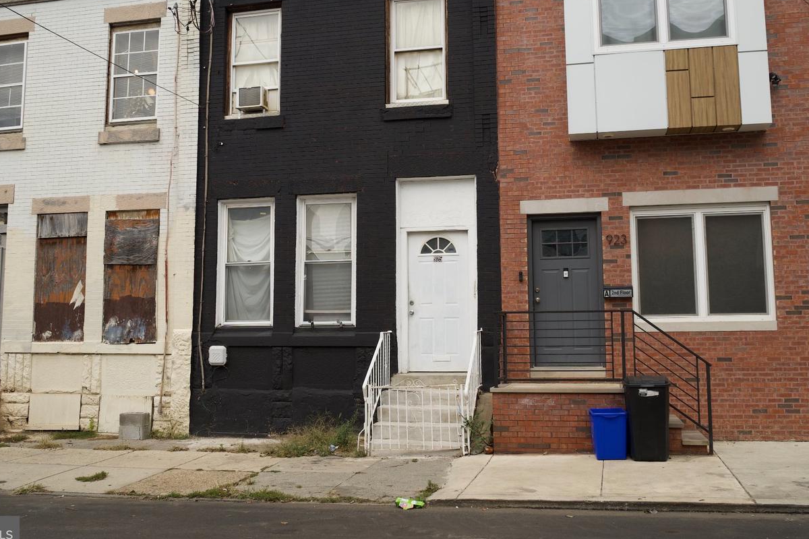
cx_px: 400
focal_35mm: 36
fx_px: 809
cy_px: 227
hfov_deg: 53.1
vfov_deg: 36.8
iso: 100
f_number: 5.6
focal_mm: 20
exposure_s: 1/320
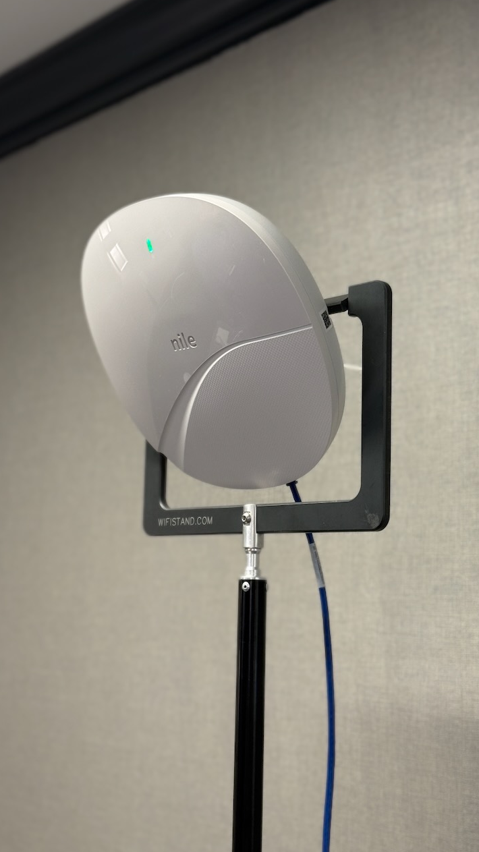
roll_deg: -0.9
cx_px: 266
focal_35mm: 53
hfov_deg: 22.6
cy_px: 422
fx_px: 1197
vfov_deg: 39.2
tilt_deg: +9.6
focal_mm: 6.76
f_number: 1.78
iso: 100
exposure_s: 1/60
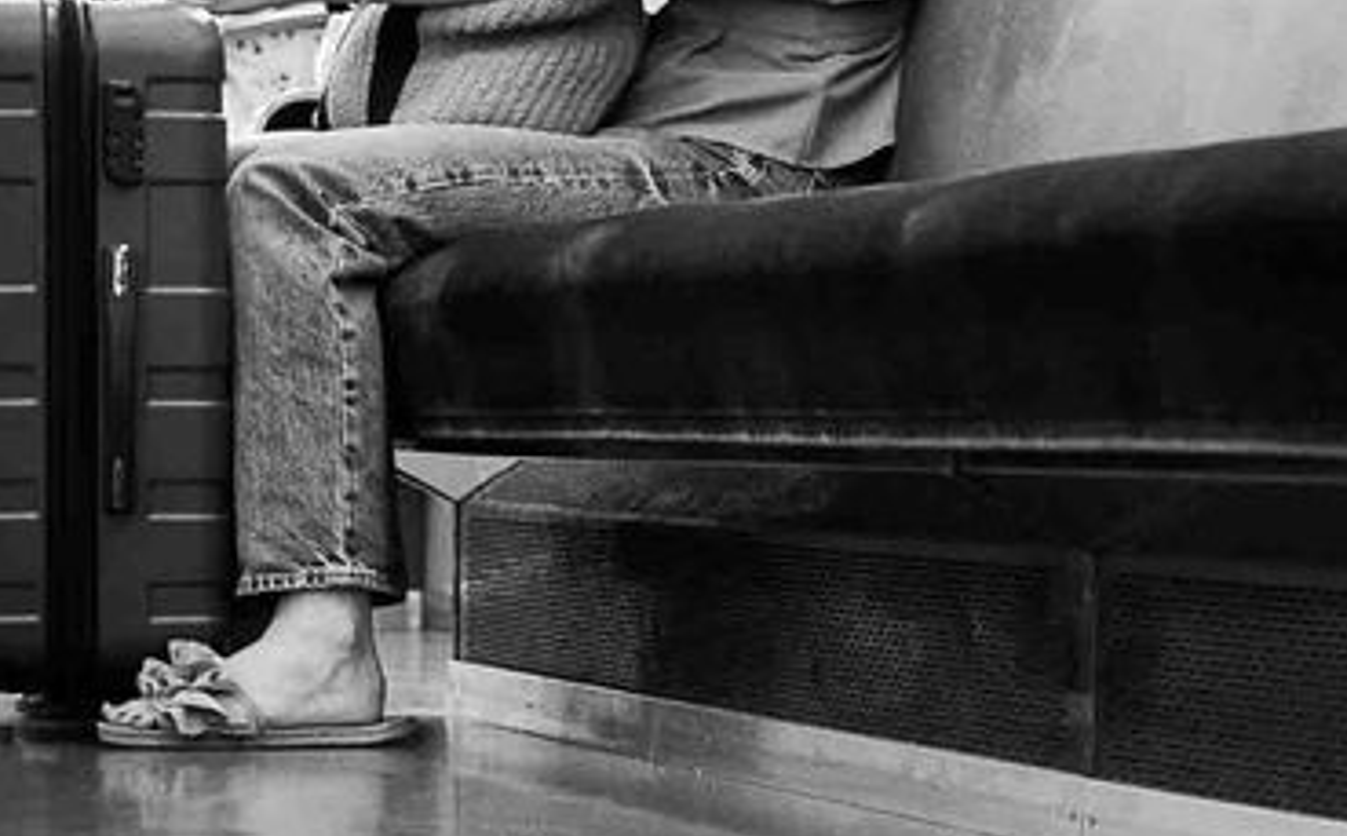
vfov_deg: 7.6
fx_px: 6265
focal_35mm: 171
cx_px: 911
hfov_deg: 12.3
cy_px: 415
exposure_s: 1/200
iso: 6400
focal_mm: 68
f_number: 4.8
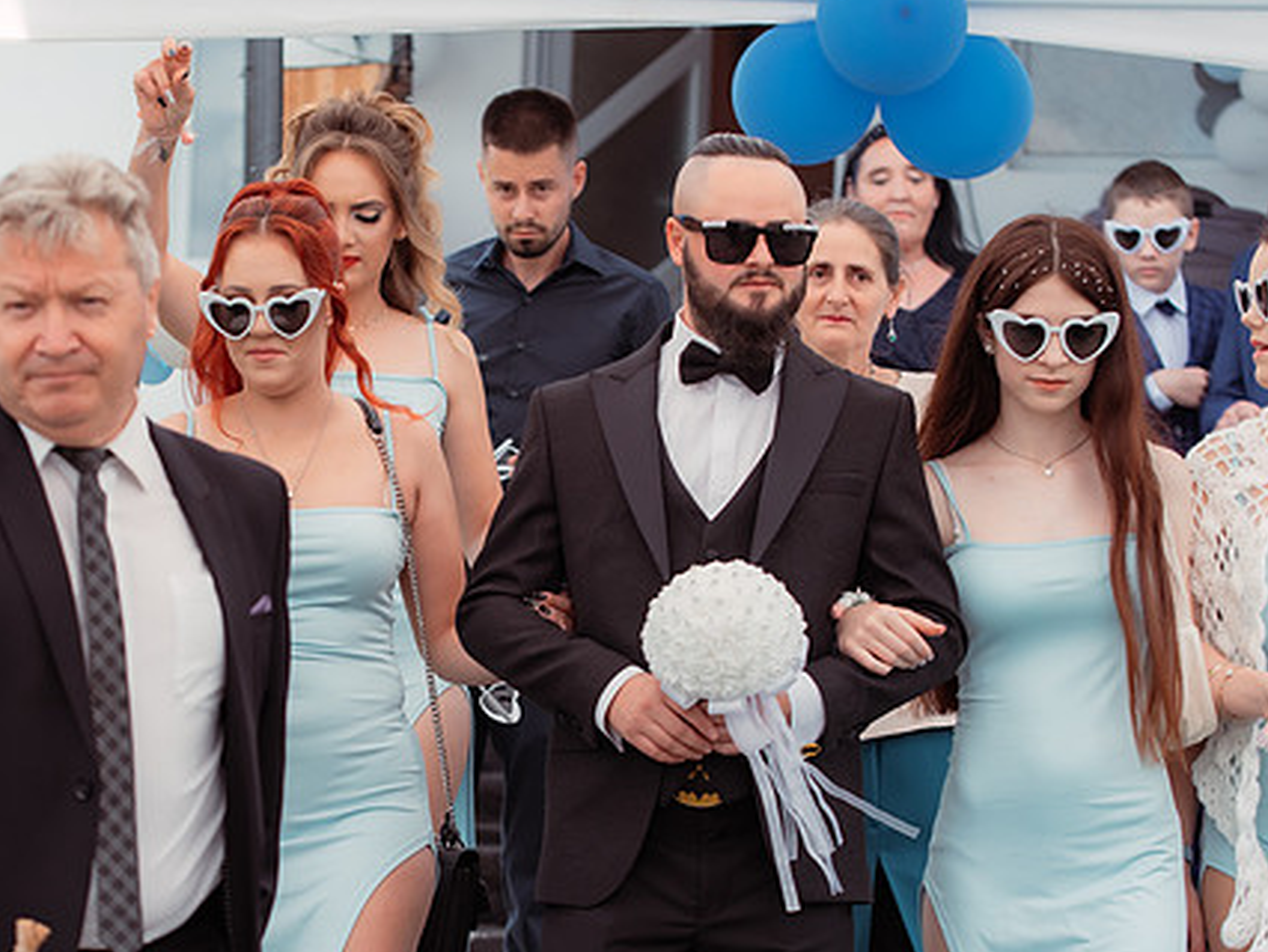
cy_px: 474
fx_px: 4838
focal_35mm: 132
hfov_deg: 14.9
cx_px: 454
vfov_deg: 11.2
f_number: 4
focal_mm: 90
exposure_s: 1/800
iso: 400
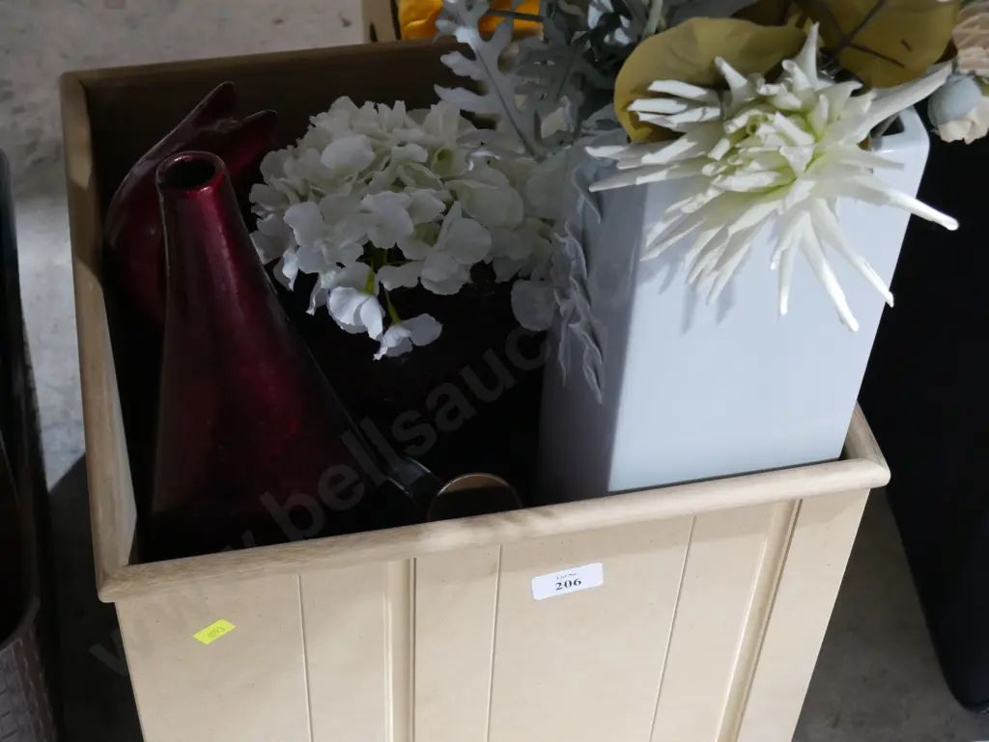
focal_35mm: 60
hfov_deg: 32.2
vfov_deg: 24.4
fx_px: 1715
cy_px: 371
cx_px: 494
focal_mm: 30
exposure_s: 1/40
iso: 3200
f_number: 6.3
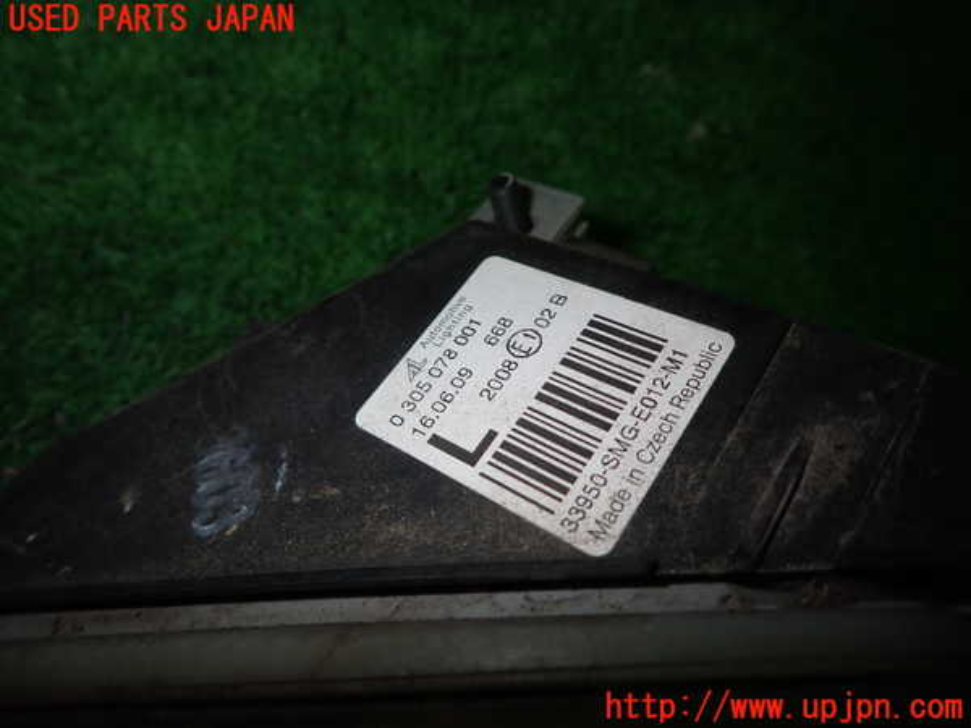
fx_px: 701
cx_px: 486
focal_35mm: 25
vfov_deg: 54.9
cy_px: 364
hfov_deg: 69.4
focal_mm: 4.5
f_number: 5.6
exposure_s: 1/30
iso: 200
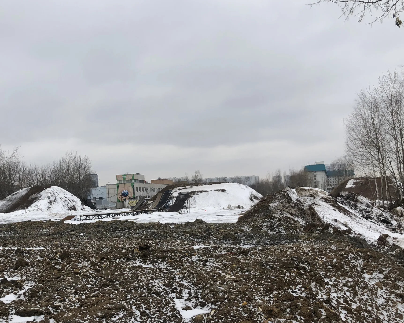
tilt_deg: +0.8
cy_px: 183
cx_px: 154
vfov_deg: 39.1
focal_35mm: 38
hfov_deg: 47.5
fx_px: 454
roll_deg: +1.2
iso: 20
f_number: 1.8
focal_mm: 4
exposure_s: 1/545
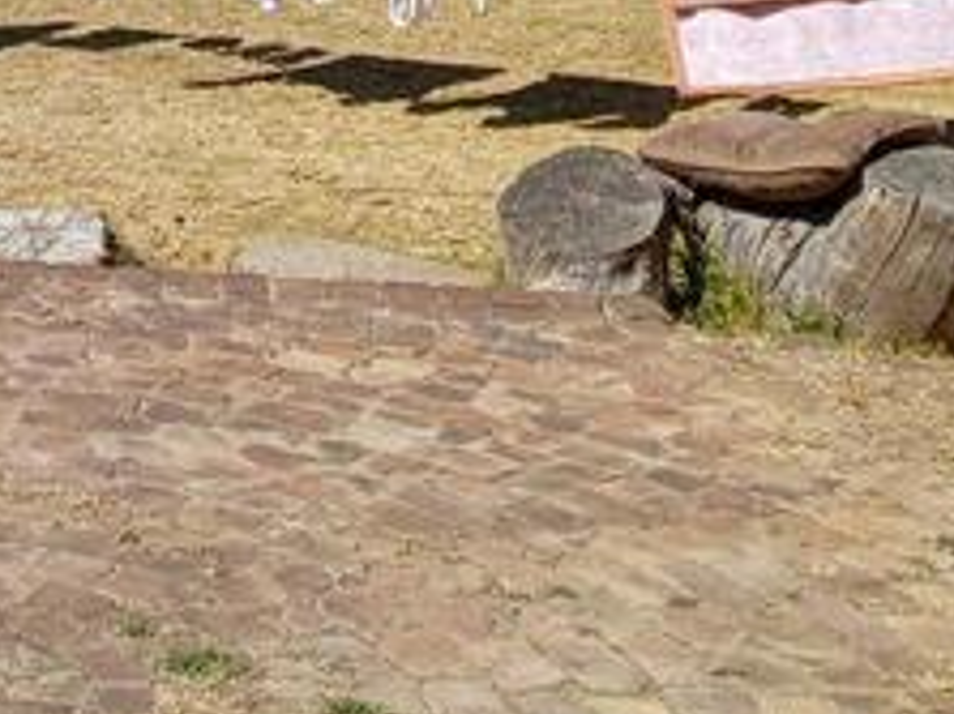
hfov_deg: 19.2
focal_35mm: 97
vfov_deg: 13.9
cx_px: -158
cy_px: -481
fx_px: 2672
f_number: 1.8
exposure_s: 1/803
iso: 100
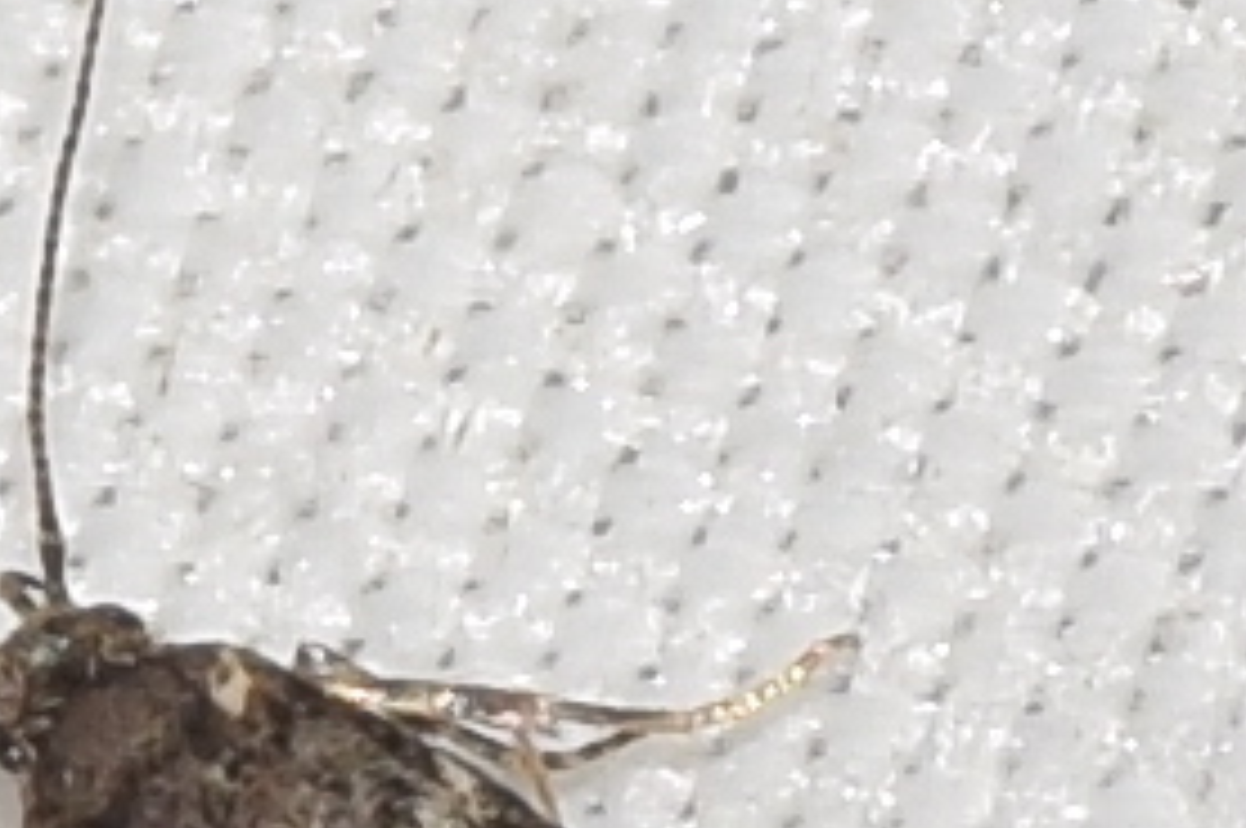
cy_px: 1008
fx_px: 25202
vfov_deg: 1.9
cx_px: 373
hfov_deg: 2.8
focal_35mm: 729
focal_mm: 140
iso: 100
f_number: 13
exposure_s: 1/160
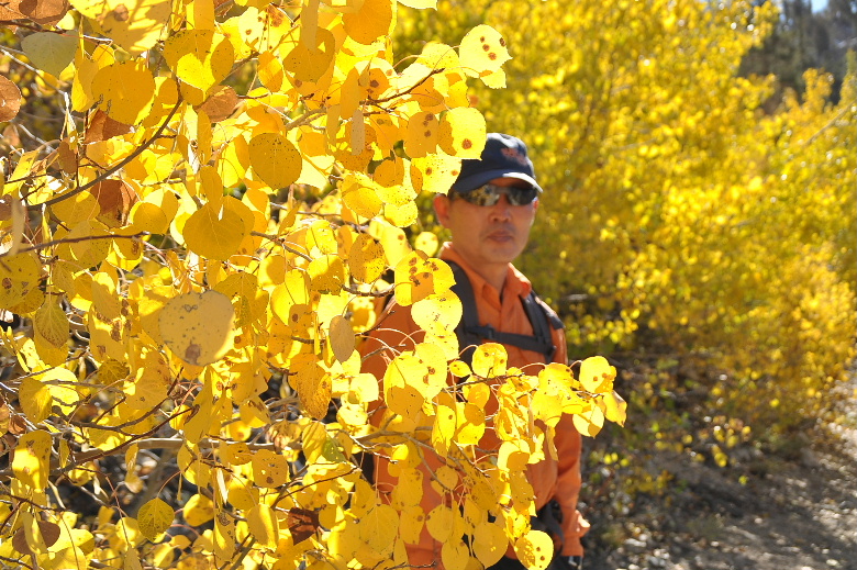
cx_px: 428
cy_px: 285
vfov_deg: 28.0
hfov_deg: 41.1
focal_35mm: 48
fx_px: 1142
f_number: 6.3
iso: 200
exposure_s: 1/500
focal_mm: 32
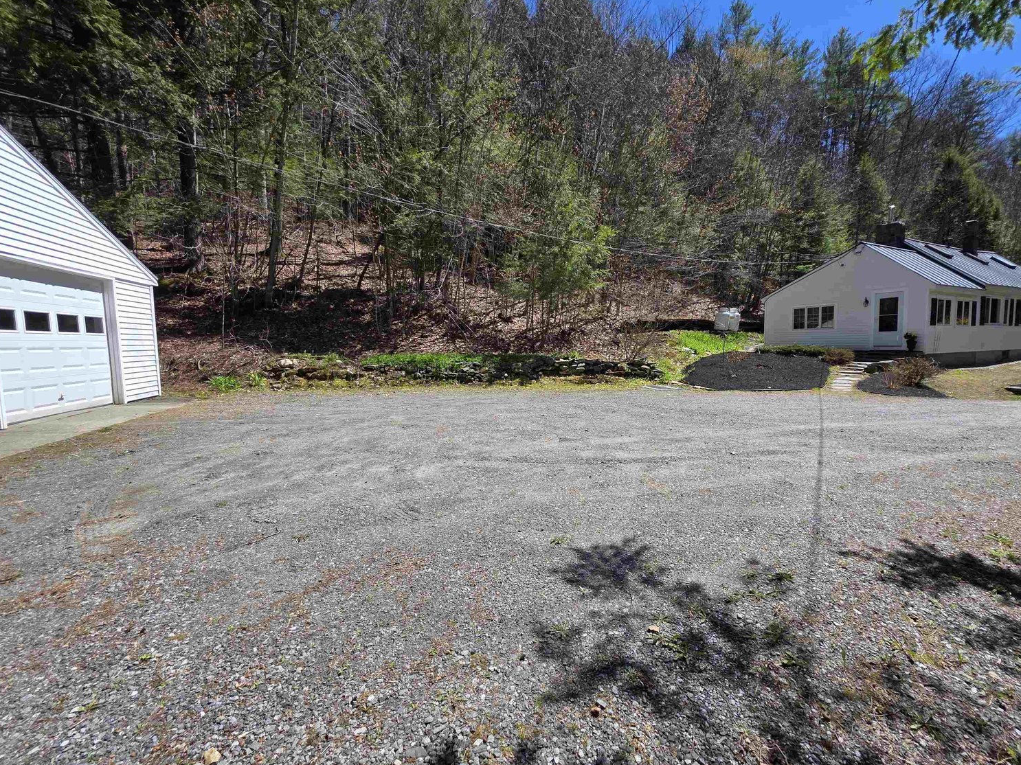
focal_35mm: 14
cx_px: 545
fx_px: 413
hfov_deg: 101.9
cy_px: 374
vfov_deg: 85.6
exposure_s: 1/1509
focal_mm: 2.2
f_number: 1.9
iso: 40
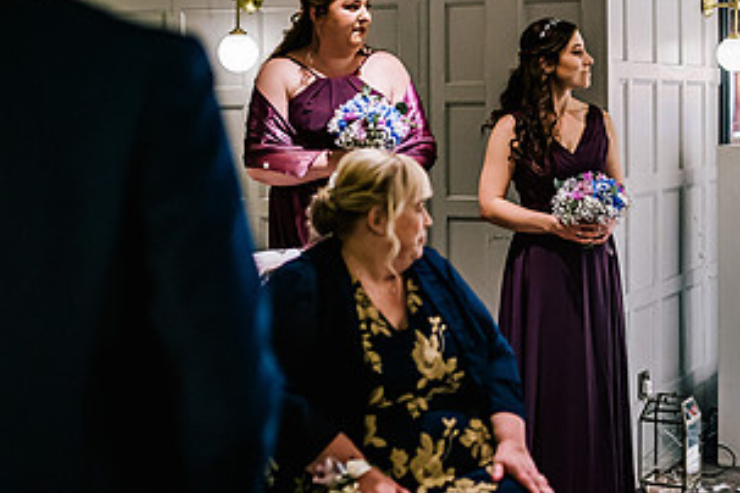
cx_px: 469
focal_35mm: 69
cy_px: 145
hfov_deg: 29.1
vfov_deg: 19.6
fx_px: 1418
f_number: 1.6
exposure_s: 1/250
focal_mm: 35
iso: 2000
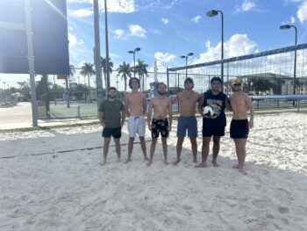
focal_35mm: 26
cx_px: 154
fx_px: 231
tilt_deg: -4.5
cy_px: 116
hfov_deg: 67.3
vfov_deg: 53.1
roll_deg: +1.5
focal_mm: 5.7
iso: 50
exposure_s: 1/7463
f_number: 1.5
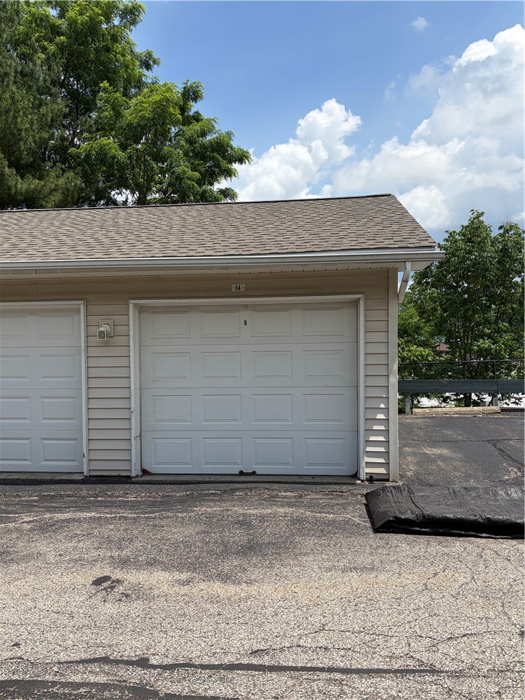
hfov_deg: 53.1
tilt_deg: -0.7
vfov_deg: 67.3
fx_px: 526
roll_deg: +1.1
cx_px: 262
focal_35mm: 26
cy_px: 350
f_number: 1.6
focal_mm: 5.96
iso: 50
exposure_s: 1/4065
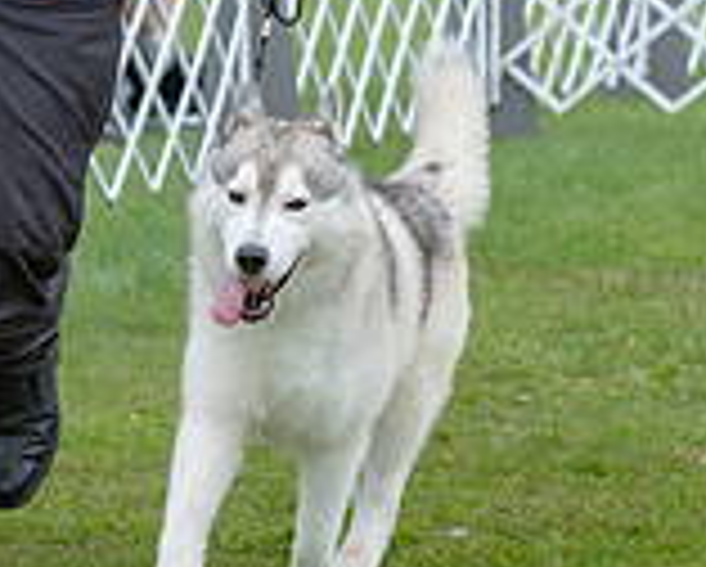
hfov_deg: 6.5
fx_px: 6234
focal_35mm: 298
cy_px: -25
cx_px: 211
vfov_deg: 5.2
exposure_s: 1/1000
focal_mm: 86
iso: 400
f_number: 4.5
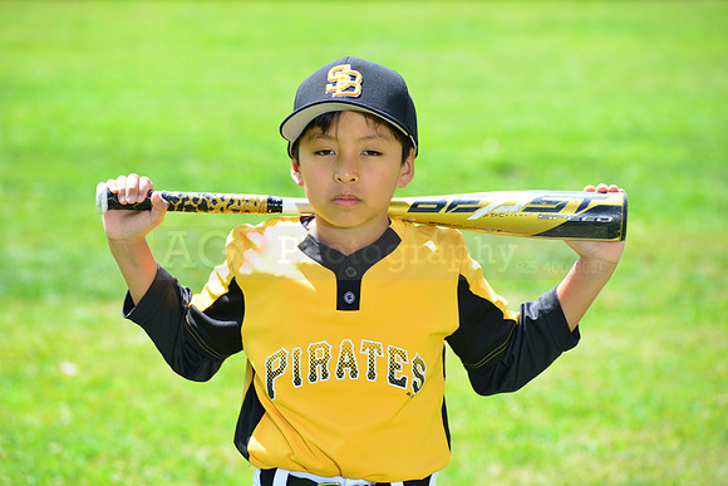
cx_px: 364
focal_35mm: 200
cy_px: 243
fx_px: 4045
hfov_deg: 10.3
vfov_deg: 6.9
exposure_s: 1/200
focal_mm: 200
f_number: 8
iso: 200
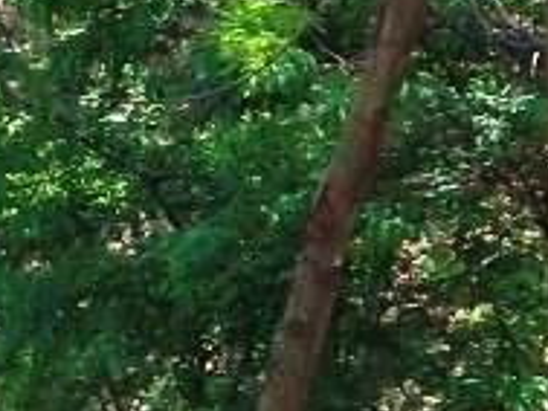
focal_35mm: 217
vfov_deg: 6.8
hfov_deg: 9.1
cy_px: 330
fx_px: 3437
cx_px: 331
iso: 160
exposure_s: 1/160
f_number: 3.2
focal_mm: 7.1
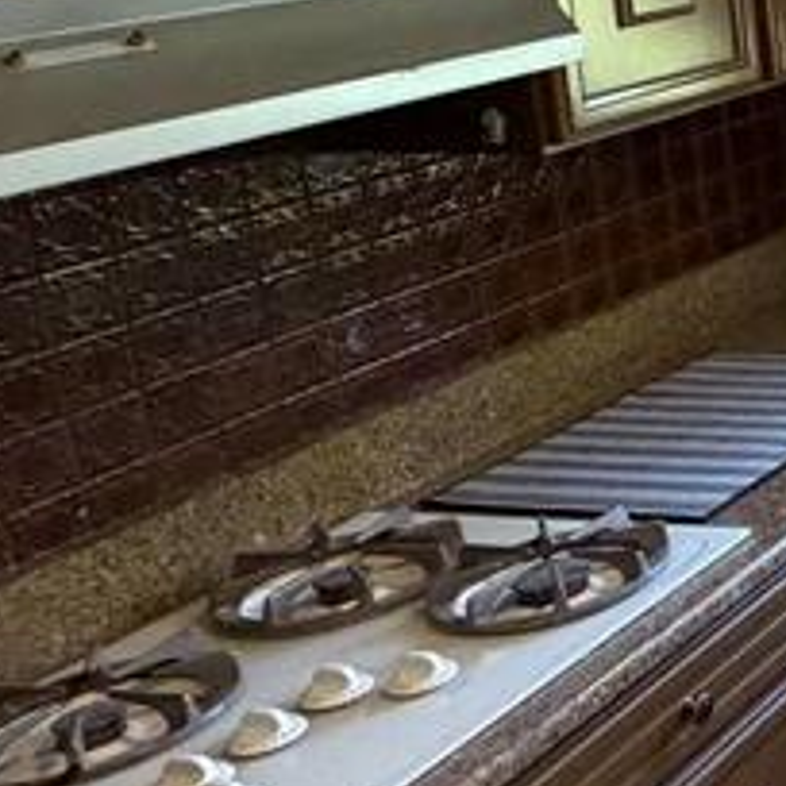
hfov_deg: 18.3
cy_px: 73
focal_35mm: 62
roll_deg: +2.1
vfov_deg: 26.7
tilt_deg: -9.0
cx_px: 1576
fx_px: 1593
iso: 500
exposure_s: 1/60
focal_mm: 2.22
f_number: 2.2
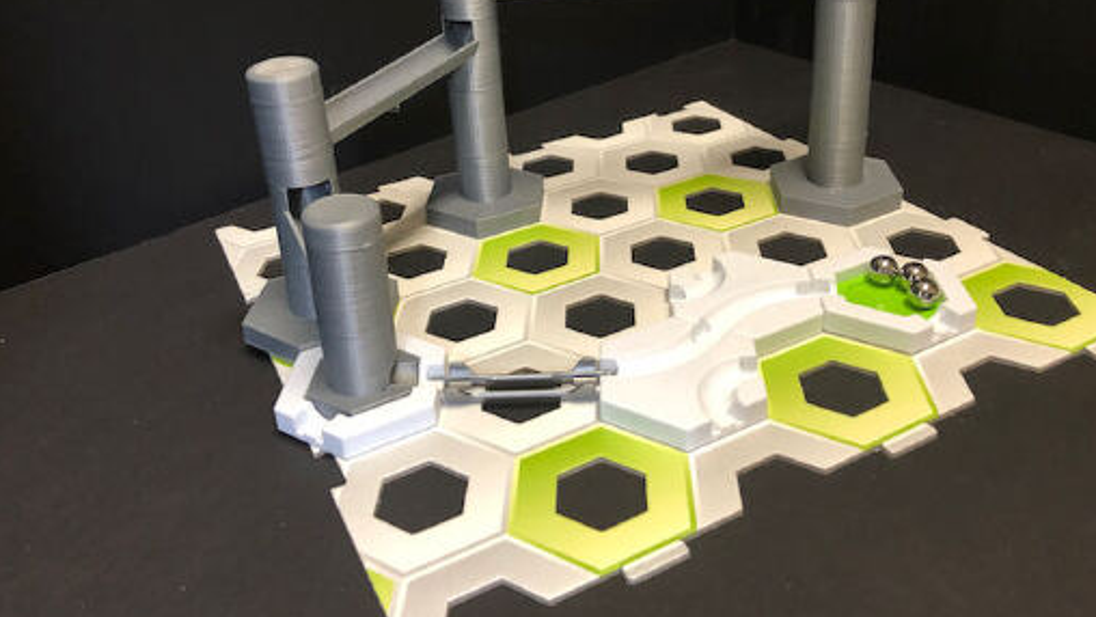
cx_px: 553
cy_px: 211
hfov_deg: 61.0
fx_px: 930
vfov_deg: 36.4
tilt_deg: -27.3
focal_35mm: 32
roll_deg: +6.1
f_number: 1.8
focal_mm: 3.99
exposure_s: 1/15
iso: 100
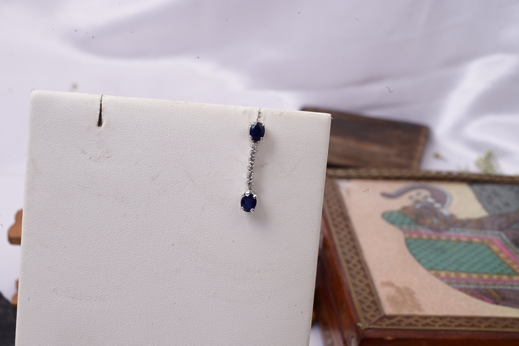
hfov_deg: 28.9
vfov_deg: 19.4
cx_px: 260
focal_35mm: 70
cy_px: 173
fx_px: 1008
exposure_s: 1/100
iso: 500
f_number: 22
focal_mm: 70
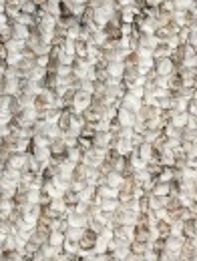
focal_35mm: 89
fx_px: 673
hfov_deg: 15.6
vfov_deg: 21.9
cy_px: 84
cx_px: -80
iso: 64
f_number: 2.2
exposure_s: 1/30
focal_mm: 4.15
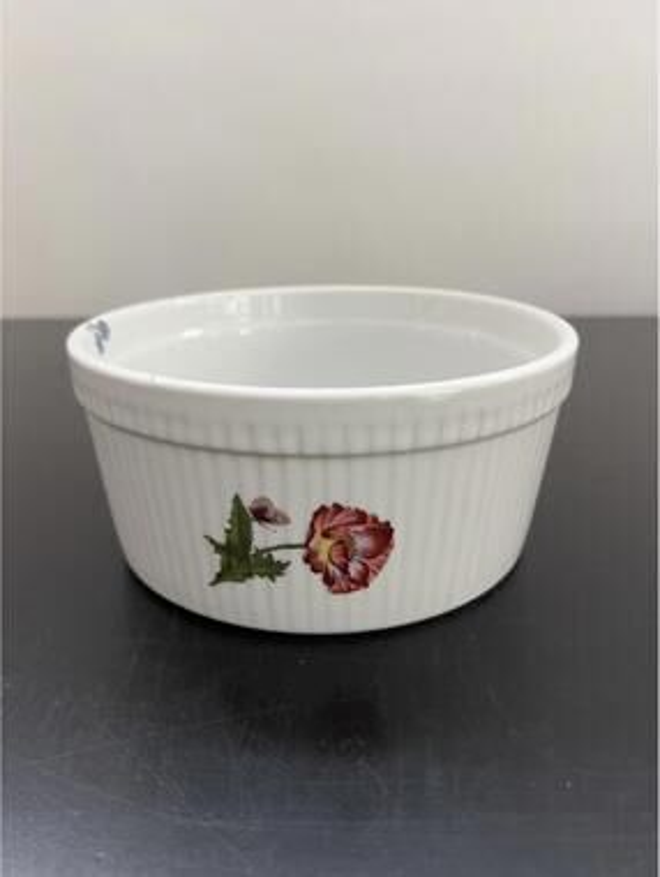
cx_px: 330
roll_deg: +0.9
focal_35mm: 26
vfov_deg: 67.2
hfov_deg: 53.2
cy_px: 438
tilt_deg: -22.0
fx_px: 659
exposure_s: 1/60
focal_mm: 5.7
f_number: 1.5
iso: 200
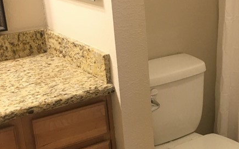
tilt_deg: -17.8
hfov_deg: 27.7
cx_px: 206
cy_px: 82
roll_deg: +0.6
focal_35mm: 72
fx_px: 469
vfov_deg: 18.1
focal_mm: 4.15
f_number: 2.2
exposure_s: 1/30
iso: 80
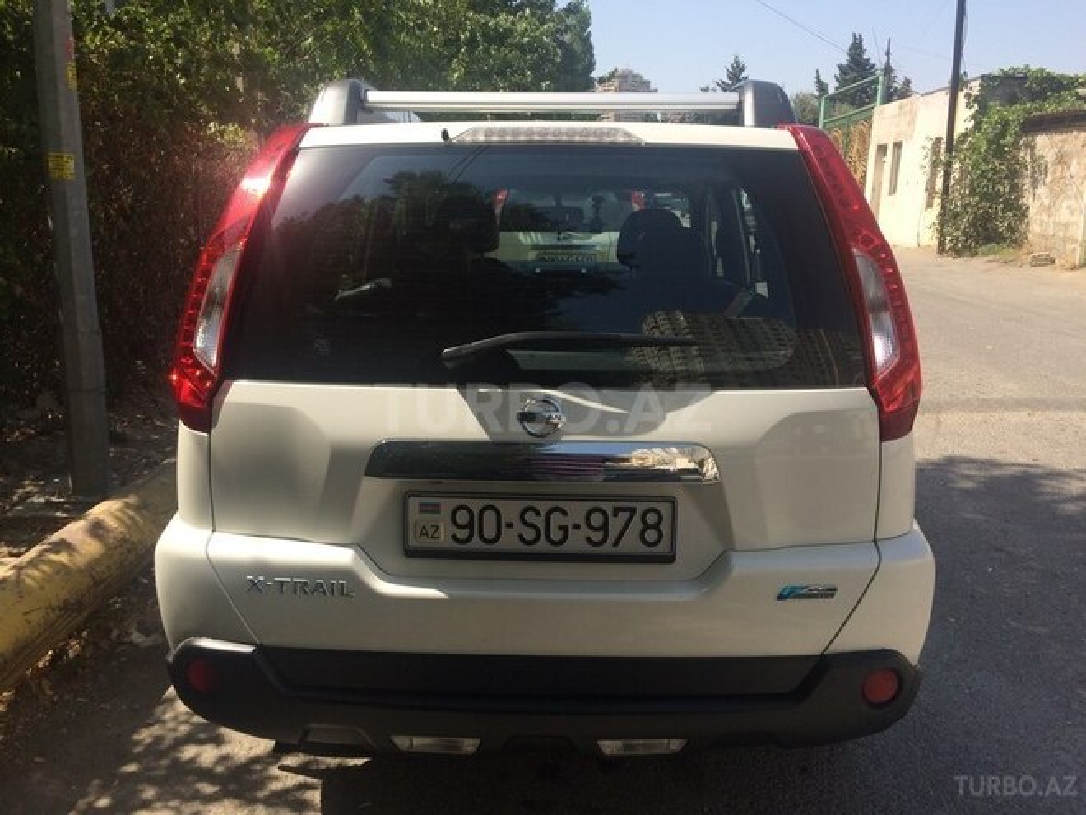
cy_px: 408
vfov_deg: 48.2
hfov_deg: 61.7
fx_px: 910
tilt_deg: -14.1
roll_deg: -2.8
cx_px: 543
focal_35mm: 29
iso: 32
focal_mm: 4.15
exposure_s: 1/1414
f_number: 2.2
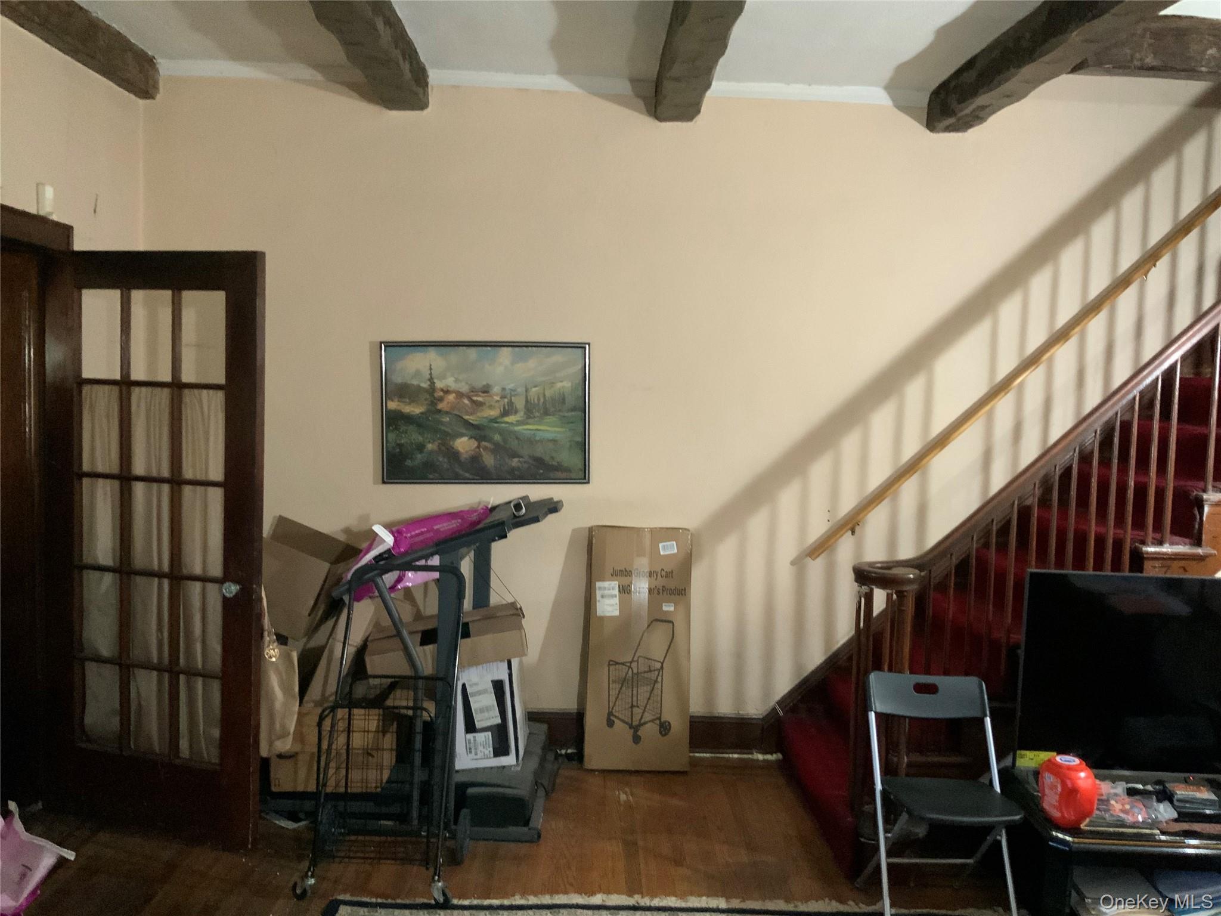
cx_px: 610
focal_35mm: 29
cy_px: 458
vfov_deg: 48.2
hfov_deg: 61.7
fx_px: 1023
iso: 400
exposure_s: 1/30
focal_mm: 3
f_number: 1.8
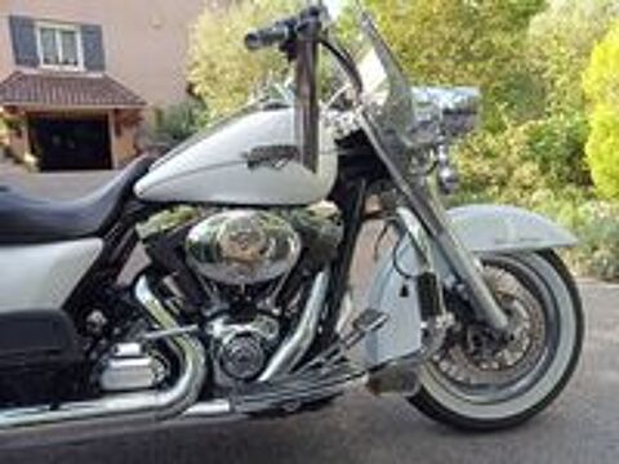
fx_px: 501
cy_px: 232
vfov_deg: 49.7
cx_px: 310
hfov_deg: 63.4
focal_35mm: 28
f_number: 2.2
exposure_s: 1/177
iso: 101
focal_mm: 3.46
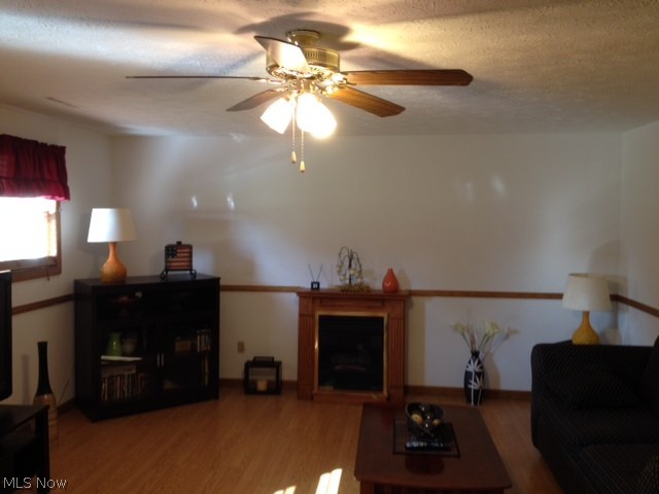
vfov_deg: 40.7
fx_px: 666
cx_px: 330
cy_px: 247
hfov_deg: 52.6
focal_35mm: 35
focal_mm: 4.28
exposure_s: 1/20
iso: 80
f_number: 2.4
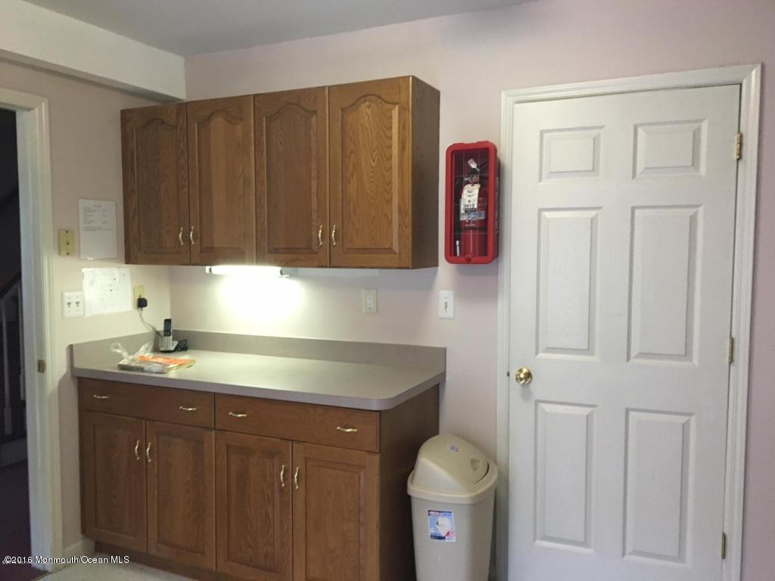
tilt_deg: -4.5
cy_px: 290
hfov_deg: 61.7
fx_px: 649
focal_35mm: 29
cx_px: 388
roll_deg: +0.8
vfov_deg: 48.2
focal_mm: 4.15
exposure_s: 1/30
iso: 125
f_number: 2.2
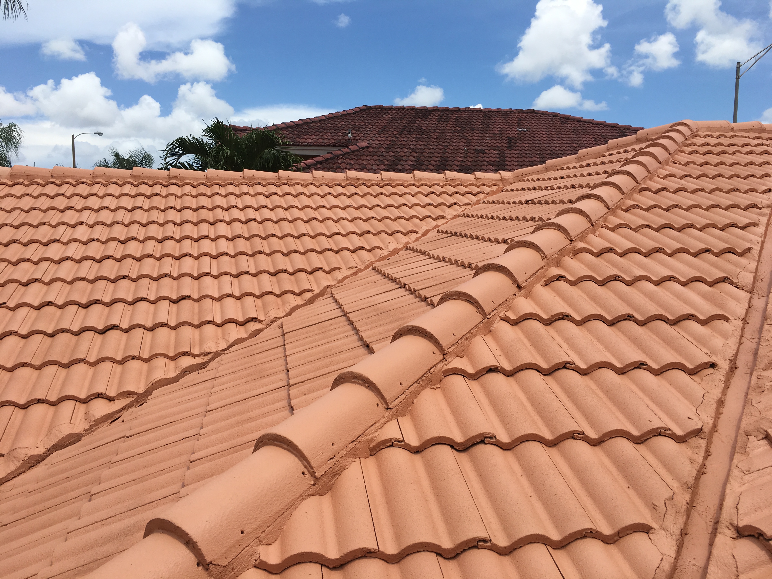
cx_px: 386
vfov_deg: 48.2
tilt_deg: -4.4
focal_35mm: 29
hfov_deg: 61.7
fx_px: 647
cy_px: 290
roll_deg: +0.3
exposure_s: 1/2849
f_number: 2.2
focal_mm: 4.15
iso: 25
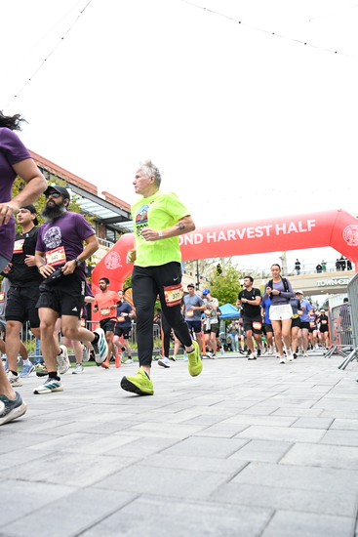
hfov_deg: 42.3
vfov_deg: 60.3
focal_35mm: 31
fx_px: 462
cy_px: 268
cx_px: 179
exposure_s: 1/640
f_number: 4
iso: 2000
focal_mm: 31
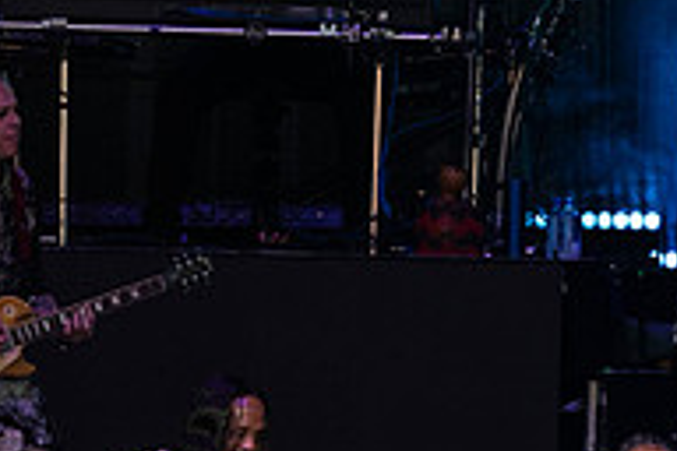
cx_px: 1110
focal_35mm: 840
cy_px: 291
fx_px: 15795
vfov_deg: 1.6
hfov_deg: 2.4
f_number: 5.3
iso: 1000
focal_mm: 220
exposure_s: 1/500
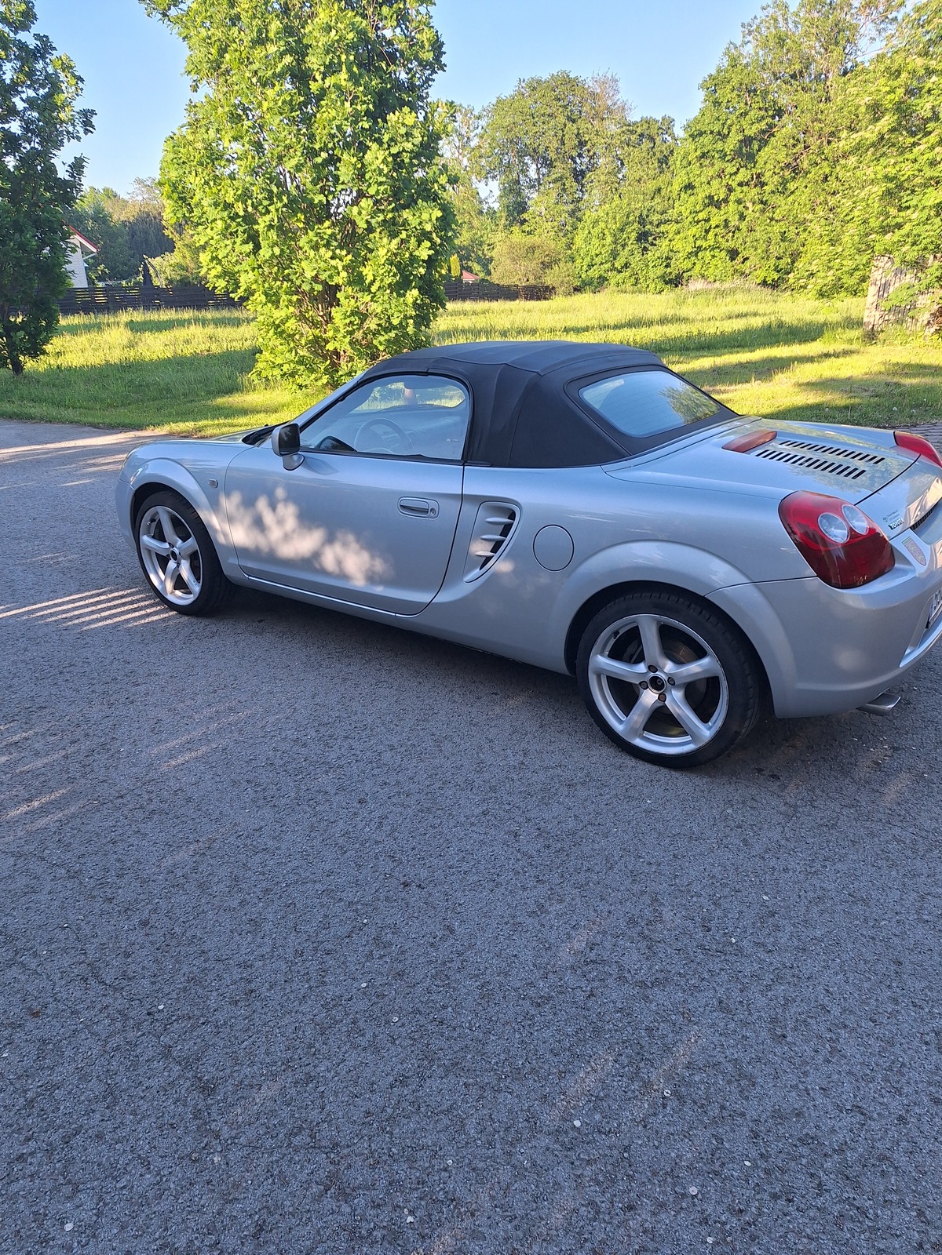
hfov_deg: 58.9
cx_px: 471
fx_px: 835
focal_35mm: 23
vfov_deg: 73.9
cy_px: 628
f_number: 1.8
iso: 40
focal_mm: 5.54
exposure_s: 1/492
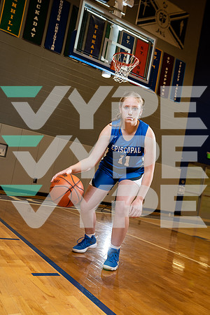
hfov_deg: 38.9
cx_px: 105
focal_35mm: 34
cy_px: 158
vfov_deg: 55.8
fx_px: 297
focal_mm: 34
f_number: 4
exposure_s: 1/125
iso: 400
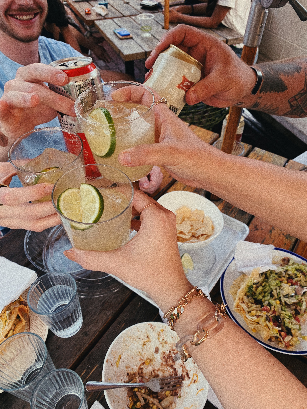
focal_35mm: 26
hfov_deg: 53.1
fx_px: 307
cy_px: 204
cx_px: 154
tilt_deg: -45.1
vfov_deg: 67.3
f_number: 1.8
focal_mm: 4.25
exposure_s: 1/121
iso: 64
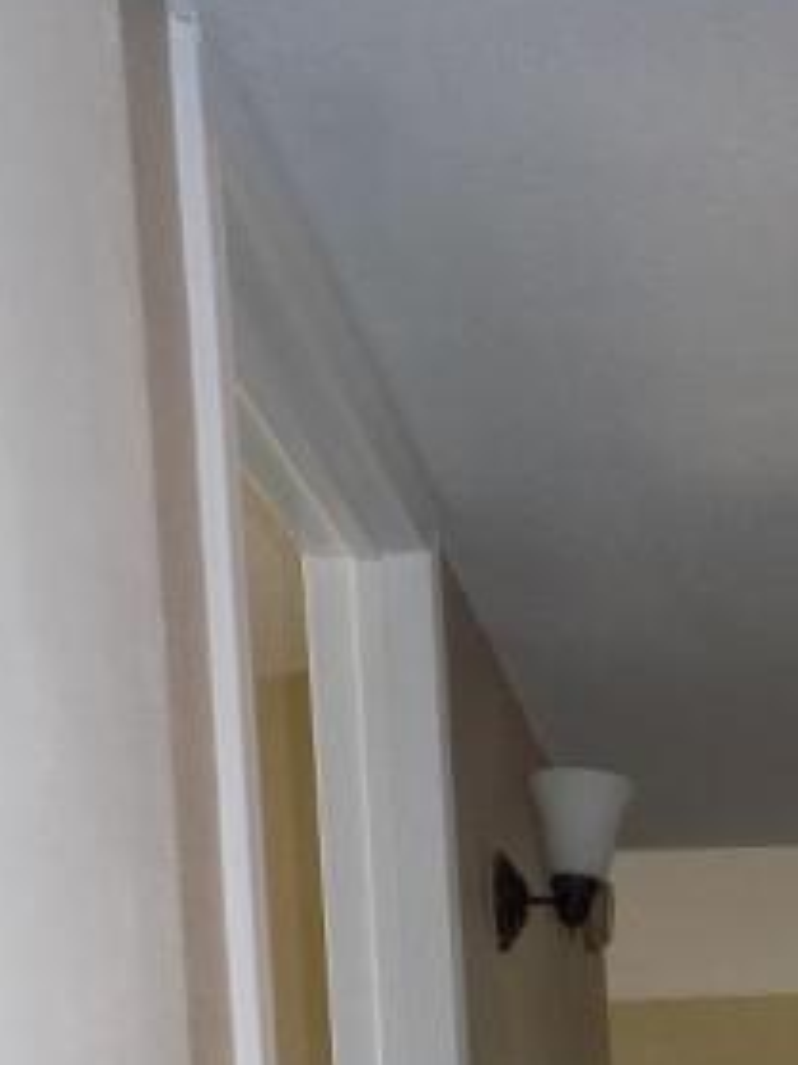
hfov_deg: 21.1
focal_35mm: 66
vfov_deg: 25.6
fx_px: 2030
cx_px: 890
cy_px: 1355
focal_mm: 4.3
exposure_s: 1/30
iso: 200
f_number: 3.1
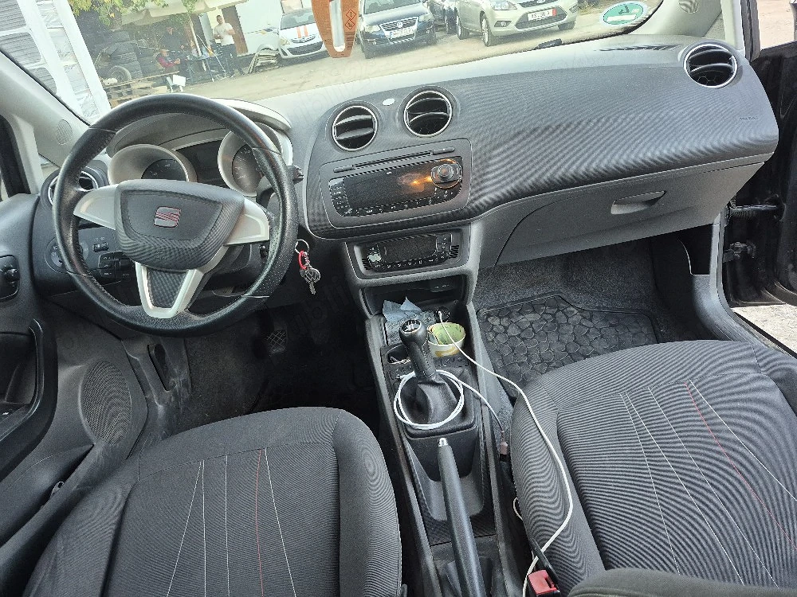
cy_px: 298
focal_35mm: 23
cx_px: 398
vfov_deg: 58.9
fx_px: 530
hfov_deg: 73.9
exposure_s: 1/100
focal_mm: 5.4
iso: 500
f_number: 1.8
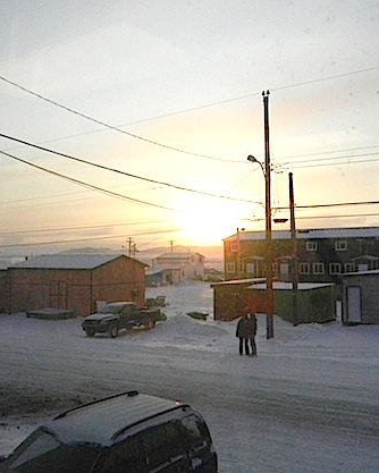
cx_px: 182
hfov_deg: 37.4
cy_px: 233
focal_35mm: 40
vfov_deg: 45.8
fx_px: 560
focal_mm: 5.4
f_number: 7
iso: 1600
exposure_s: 1/1678
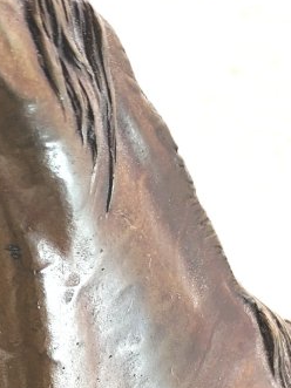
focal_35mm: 167
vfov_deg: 11.7
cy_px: 389
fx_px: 1873
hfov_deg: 8.8
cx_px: -82
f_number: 1.65
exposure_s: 1/50
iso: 125
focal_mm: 6.14
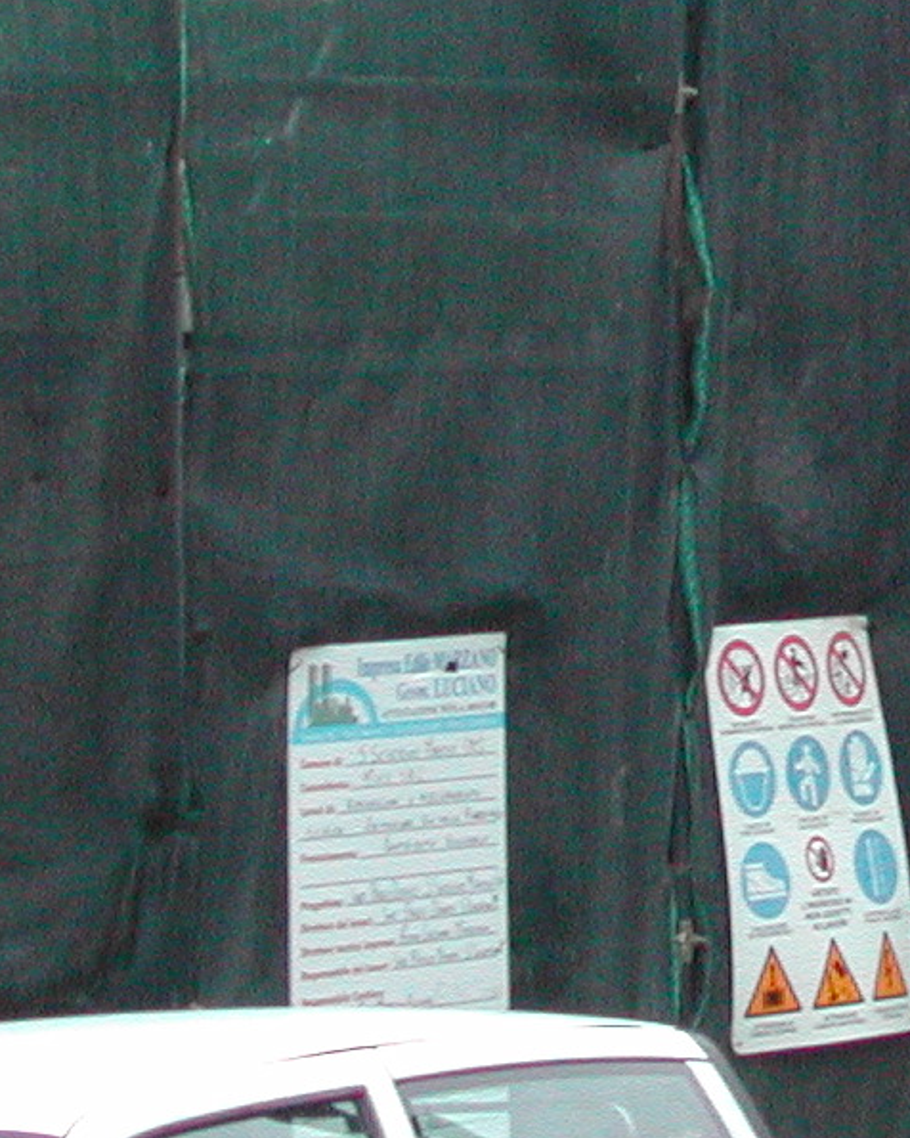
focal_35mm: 225
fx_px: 7575
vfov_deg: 8.6
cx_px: 992
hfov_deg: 6.8
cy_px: 220
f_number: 3.7
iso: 343
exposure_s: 1/60.1
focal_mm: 14.2
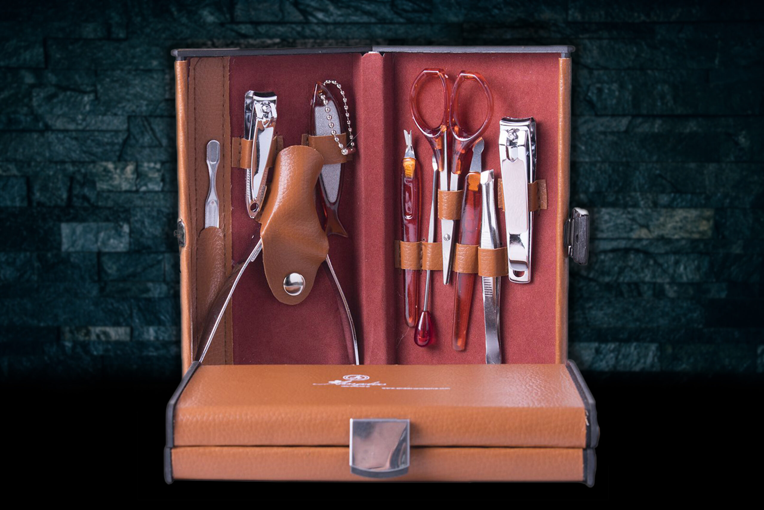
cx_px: 382
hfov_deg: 48.4
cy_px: 255
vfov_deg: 33.4
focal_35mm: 40
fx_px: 849
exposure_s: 1/160
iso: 200
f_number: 16
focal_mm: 40
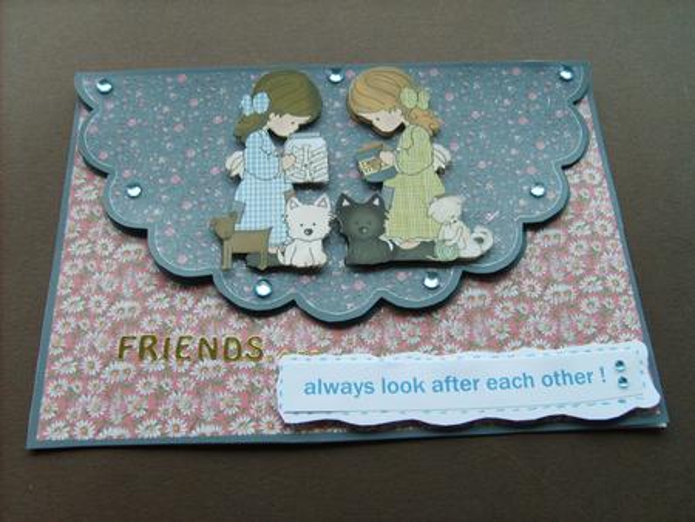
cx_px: 348
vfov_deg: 40.7
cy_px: 261
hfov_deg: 52.6
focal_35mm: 35
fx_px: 703
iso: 50
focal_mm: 5.8
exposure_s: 1/60
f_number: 2.8
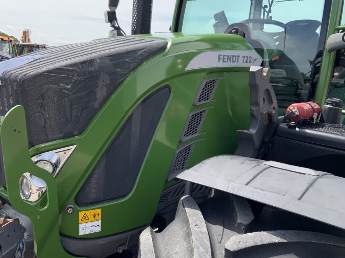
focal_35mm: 35
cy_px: 110
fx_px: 349
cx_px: 142
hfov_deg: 52.3
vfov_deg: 40.6
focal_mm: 3
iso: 16
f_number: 1.8
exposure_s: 1/1250
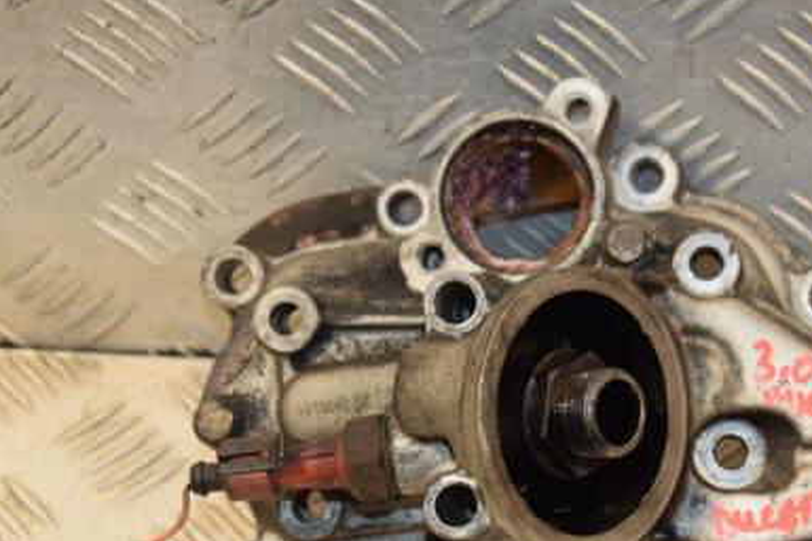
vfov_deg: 11.2
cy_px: 366
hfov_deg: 16.7
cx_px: 596
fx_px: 2752
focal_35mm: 122
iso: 800
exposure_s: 1/200
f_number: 5
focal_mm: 52
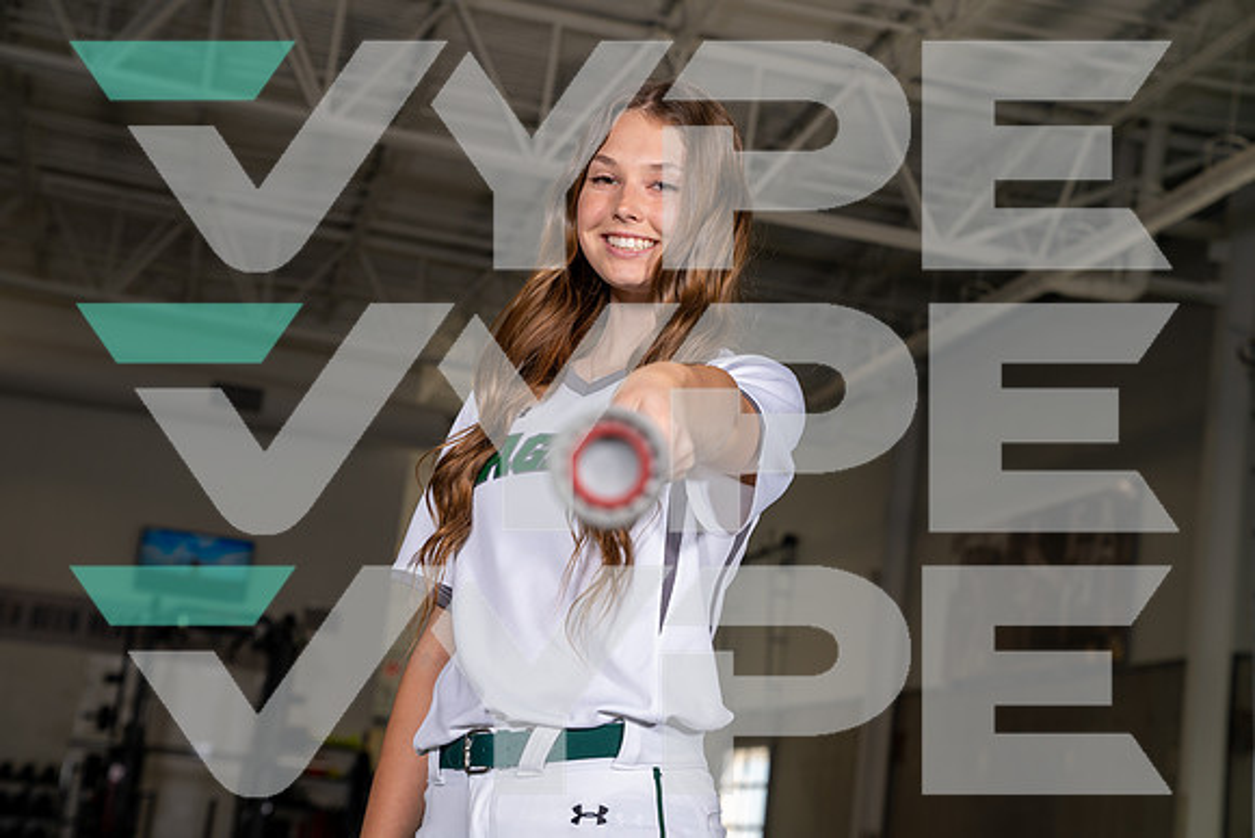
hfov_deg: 28.8
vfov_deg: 19.5
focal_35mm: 70
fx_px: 2441
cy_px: 419
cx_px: 628
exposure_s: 1/200
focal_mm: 70
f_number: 5.6
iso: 200
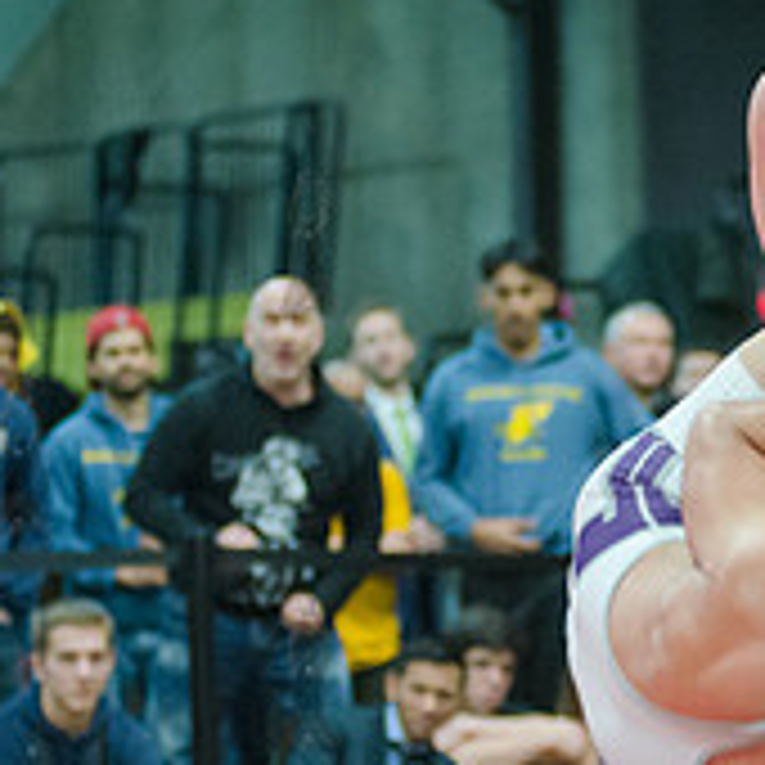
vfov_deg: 7.5
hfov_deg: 7.5
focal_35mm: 232
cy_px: 457
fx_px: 5801
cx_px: 886
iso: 4000
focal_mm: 80
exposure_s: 1/250
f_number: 2.8
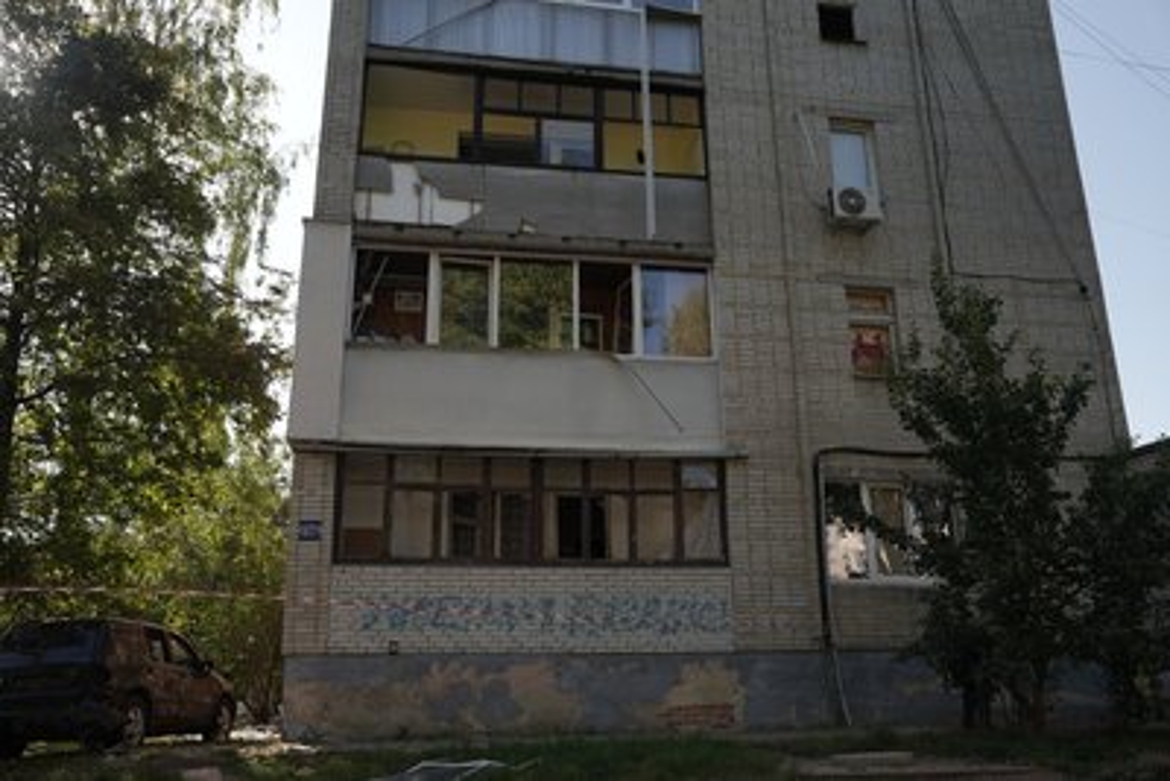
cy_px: 390
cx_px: 585
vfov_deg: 43.6
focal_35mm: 30
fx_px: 975
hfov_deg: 61.9
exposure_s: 1/250
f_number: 2.8
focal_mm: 30
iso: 125
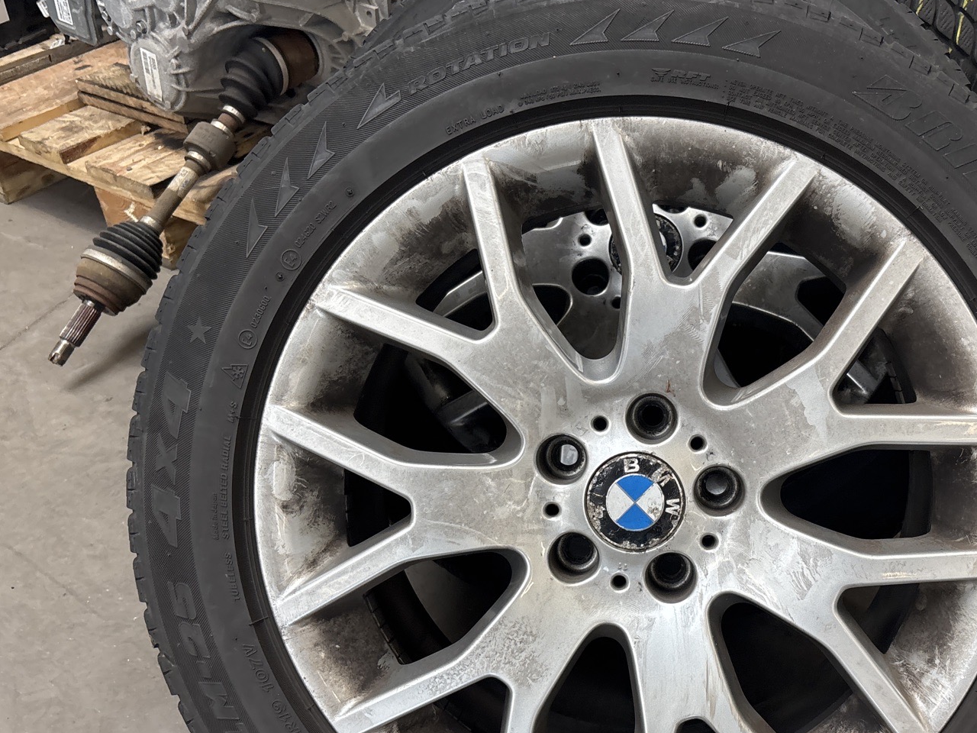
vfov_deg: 36.6
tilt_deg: -40.8
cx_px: 634
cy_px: 459
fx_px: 1101
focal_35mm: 39
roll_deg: -2.3
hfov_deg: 47.2
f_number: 1.6
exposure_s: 1/120
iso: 125
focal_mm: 5.96
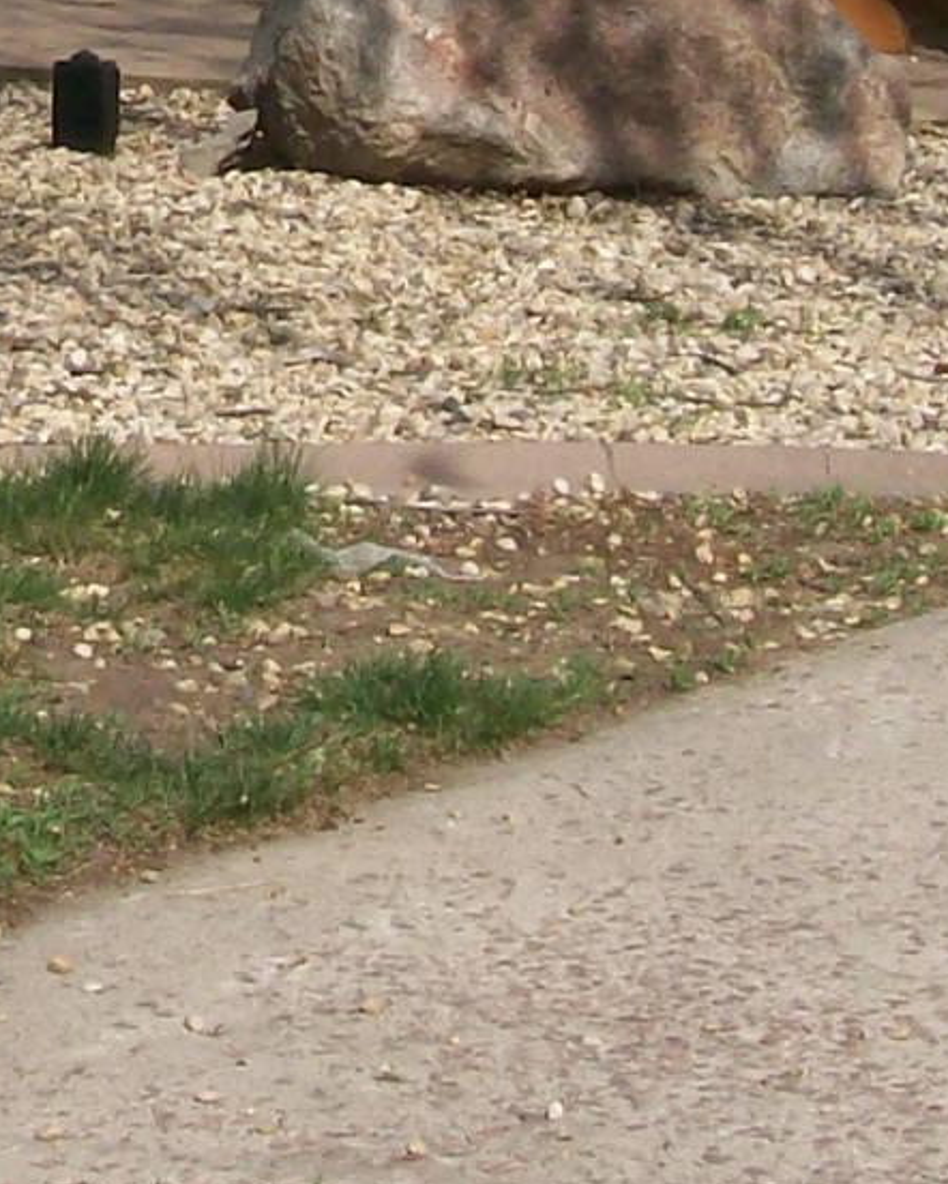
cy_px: -658
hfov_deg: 6.7
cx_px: -502
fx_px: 7992
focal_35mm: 228
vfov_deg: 8.3
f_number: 6
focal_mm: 9.4
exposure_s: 1/578
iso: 80
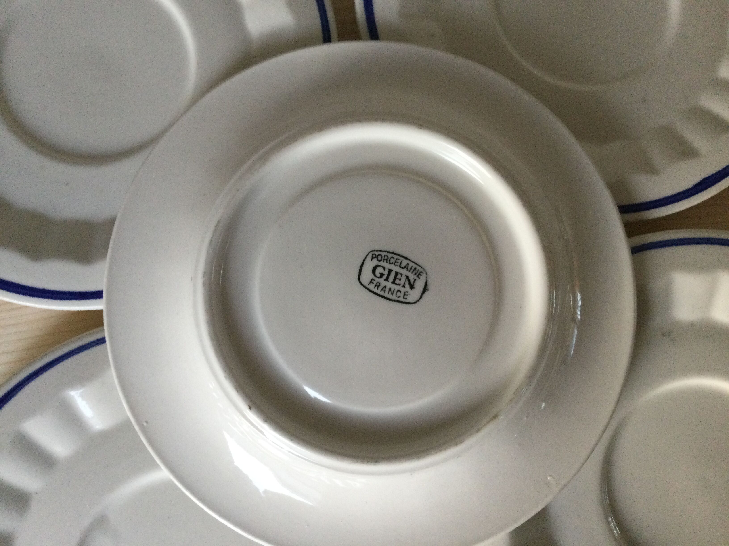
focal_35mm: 31
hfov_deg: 58.4
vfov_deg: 45.4
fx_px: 653
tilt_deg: -81.6
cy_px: 273
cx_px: 364
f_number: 2.4
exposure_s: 1/33
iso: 160
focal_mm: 3.3
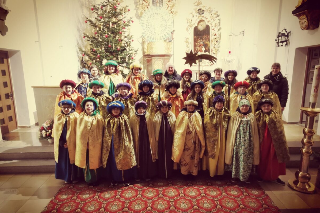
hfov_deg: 73.8
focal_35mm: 24
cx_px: 160
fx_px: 213
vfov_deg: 53.1
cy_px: 107
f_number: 2.2
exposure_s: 1/17.1
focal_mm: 2.35
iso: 640
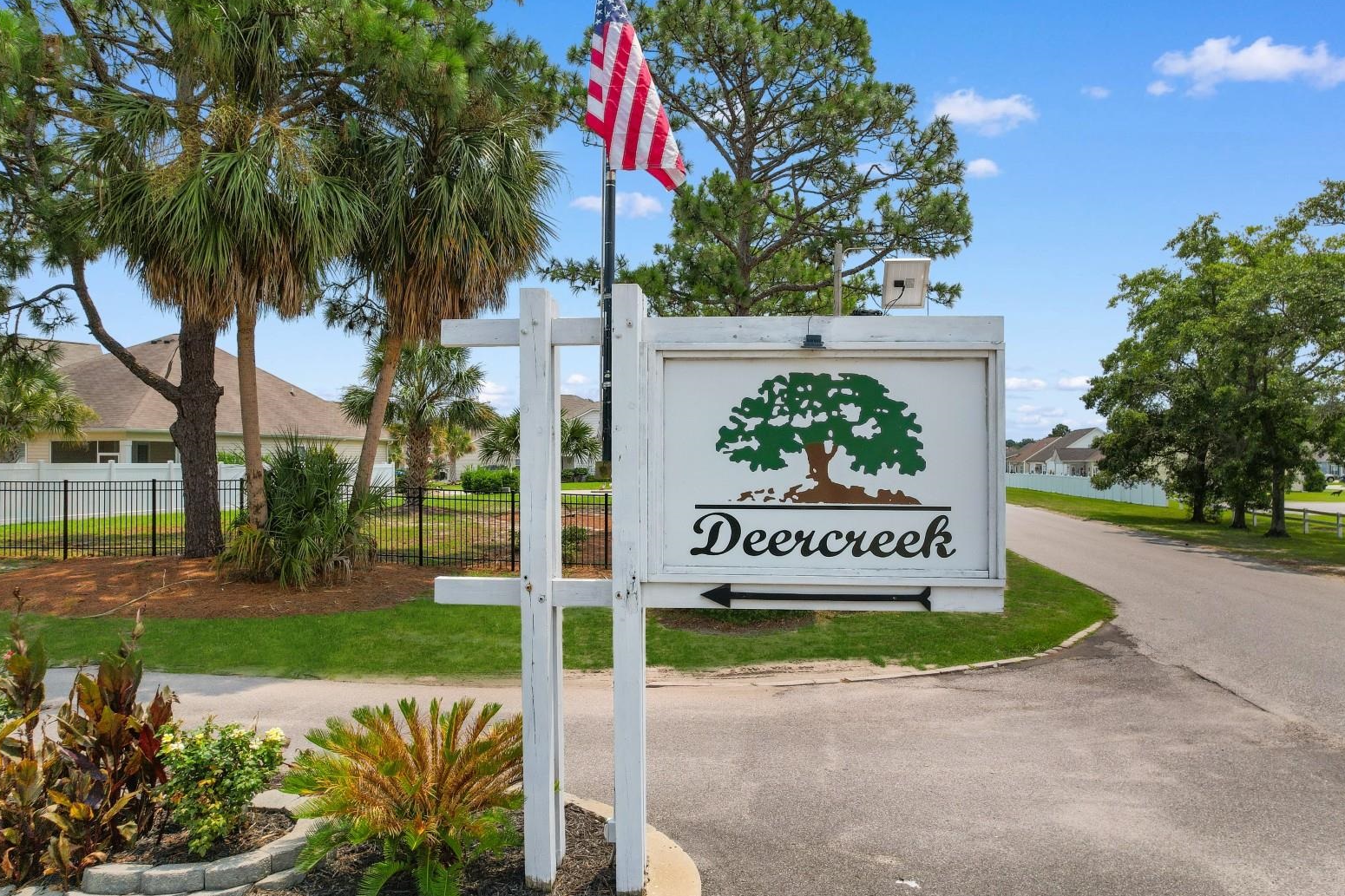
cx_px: 696
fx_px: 859
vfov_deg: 55.1
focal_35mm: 23
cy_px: 434
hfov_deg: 76.1
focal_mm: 8.38
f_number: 2.8
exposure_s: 1/640
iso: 100
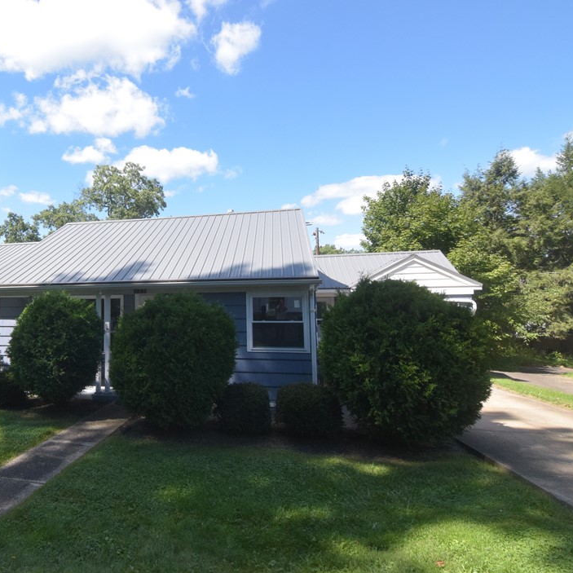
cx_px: 163
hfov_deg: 67.2
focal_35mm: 22
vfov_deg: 70.5
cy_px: 282
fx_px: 406
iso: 1600
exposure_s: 1/640
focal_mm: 11
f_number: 13
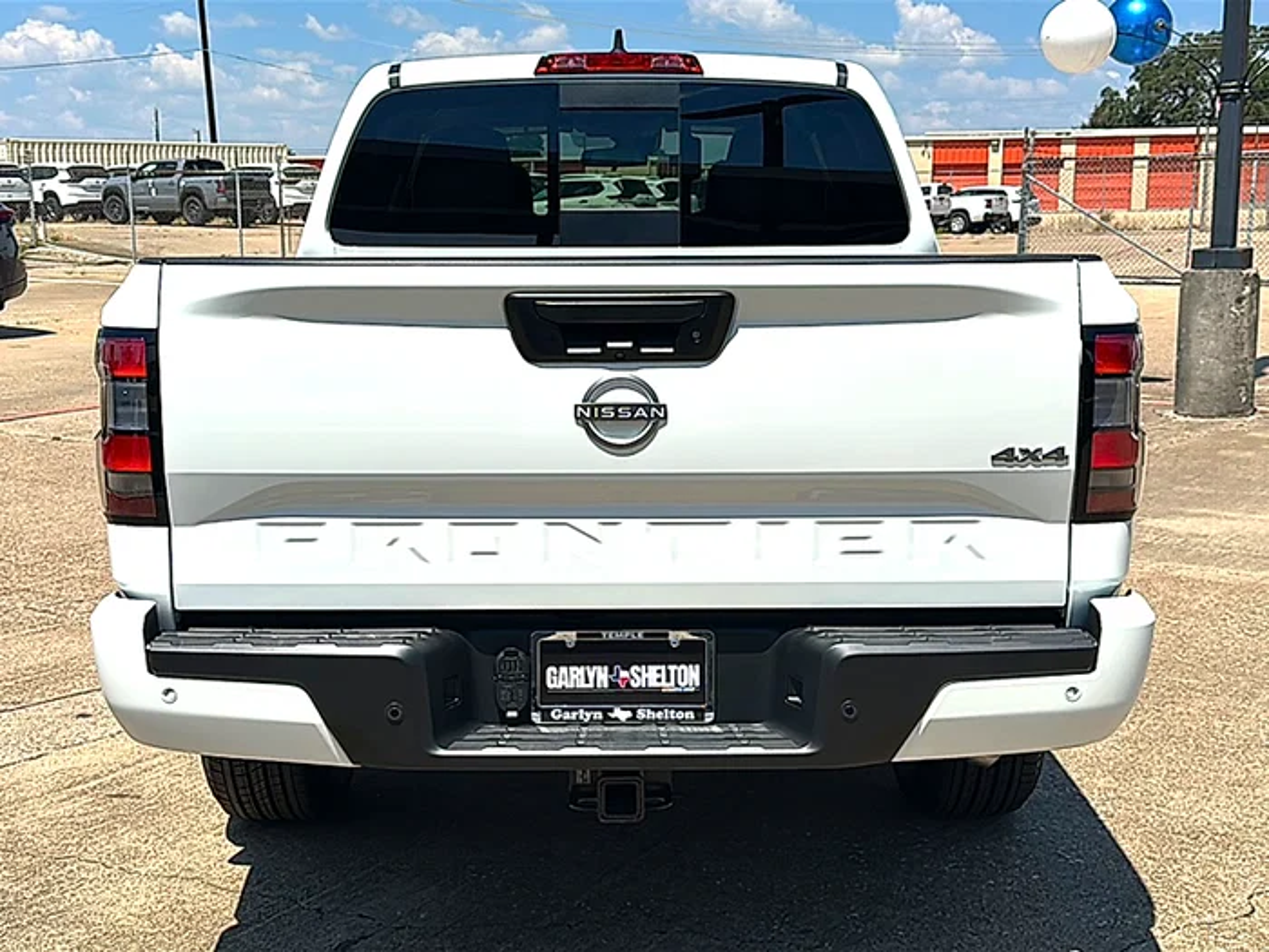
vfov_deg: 36.8
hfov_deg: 47.9
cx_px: 634
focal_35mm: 39
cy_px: 476
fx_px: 1430
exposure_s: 1/8333
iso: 80
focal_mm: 6.86
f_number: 1.78
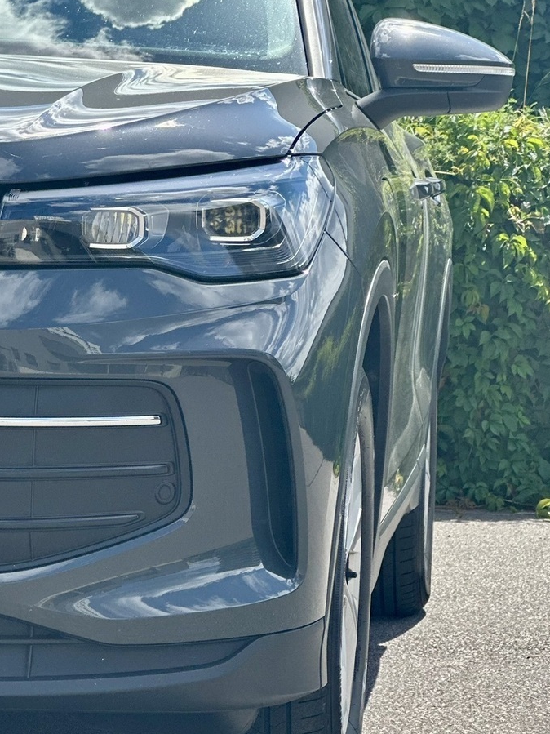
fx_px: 2903
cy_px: 330
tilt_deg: -0.2
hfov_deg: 10.8
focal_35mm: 137
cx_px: 201
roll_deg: -0.2
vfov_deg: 14.4
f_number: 2.8
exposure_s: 1/602
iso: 32
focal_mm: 9
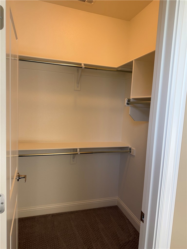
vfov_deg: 71.6
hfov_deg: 56.8
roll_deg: -4.2
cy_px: 124
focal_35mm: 24
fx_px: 173
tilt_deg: -4.1
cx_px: 94
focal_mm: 6.76
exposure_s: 1/120
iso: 64
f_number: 1.78
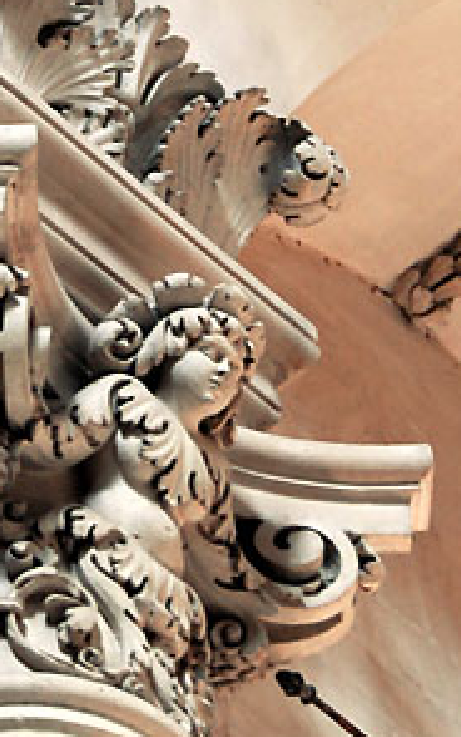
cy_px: 40
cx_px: 76
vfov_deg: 11.5
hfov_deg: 7.2
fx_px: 3635
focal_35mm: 181
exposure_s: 1/50
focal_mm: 56
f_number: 4.8
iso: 400
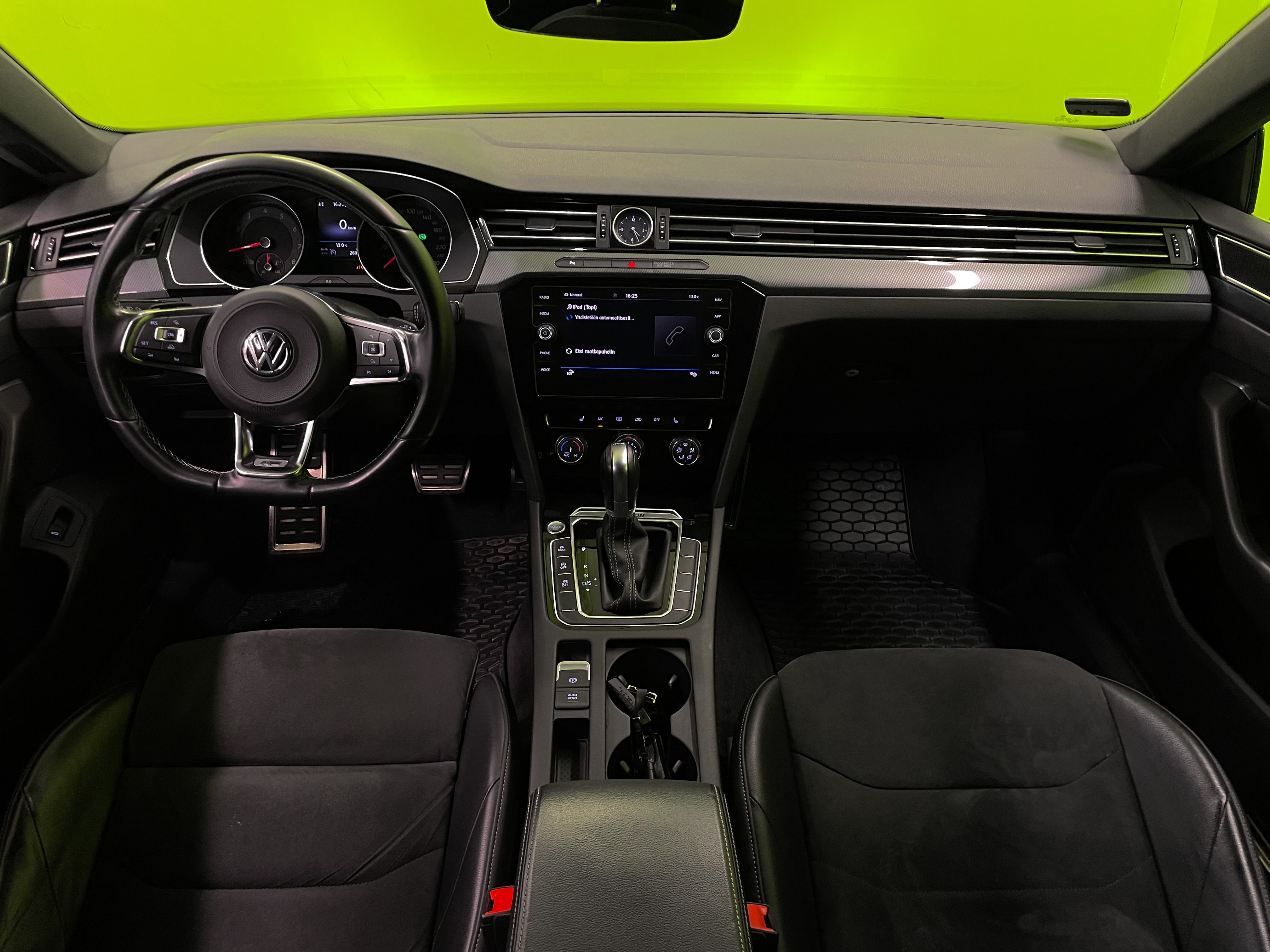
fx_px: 954
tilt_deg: -31.5
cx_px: 635
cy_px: 476
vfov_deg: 53.1
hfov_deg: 67.3
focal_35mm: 26
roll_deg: +0.8
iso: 200
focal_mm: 4.2
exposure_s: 1/50
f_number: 1.6
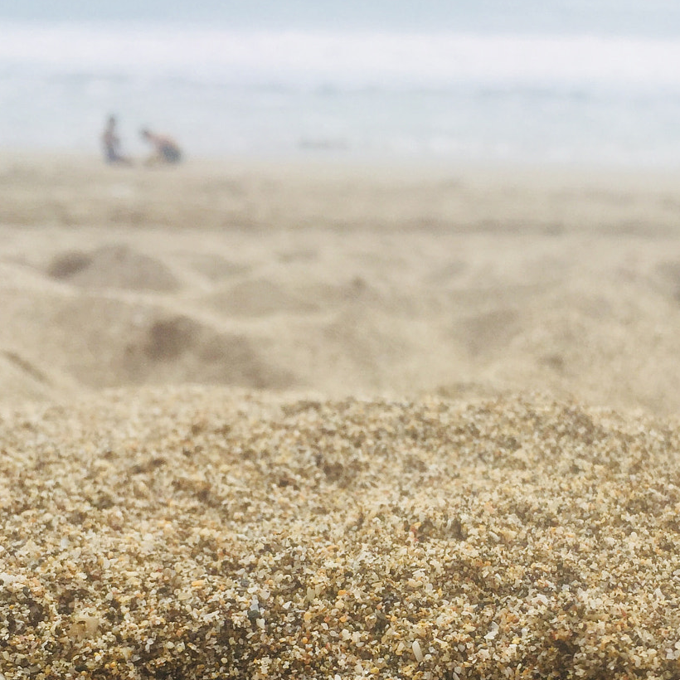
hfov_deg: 33.9
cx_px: 425
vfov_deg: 32.7
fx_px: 1111
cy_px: 580
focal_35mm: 50
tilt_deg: -24.9
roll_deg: -2.1
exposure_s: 1/1980
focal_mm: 4.15
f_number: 2.2
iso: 32
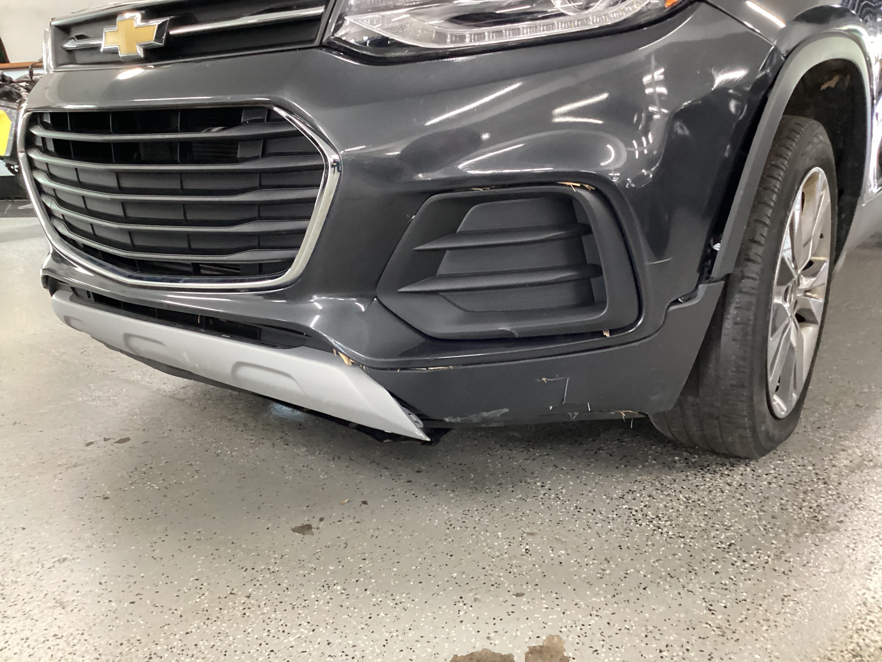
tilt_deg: -18.0
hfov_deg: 58.4
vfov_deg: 45.4
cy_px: 331
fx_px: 790
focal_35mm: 31
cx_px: 441
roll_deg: +1.7
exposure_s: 1/40
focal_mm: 3.3
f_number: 2.4
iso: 400
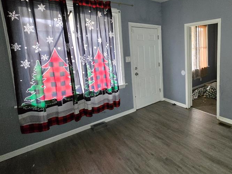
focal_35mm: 20
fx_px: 134
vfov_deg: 65.2
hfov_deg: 76.0
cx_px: 173
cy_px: 68
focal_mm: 2.2
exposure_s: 1/60
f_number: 2.2
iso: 1250
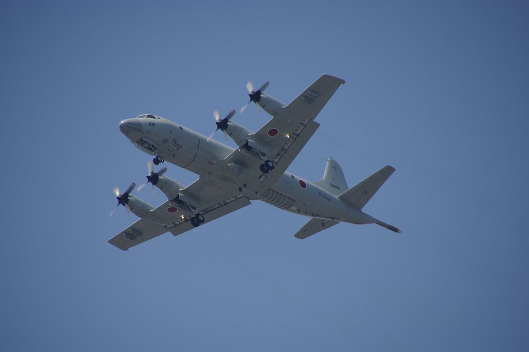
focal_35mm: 375
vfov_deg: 3.7
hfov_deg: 5.5
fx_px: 5506
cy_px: 176
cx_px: 264
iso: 100
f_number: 6.3
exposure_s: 1/500
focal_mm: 250
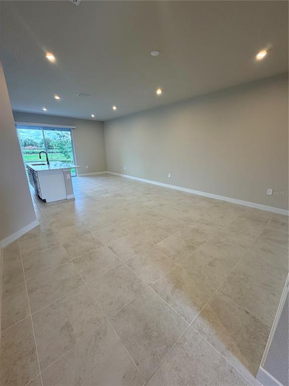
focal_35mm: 14
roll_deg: +0.4
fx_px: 156
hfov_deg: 85.7
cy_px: 193
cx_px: 144
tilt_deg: -16.5
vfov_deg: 102.1
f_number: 2.2
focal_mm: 2.22
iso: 125
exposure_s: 1/120
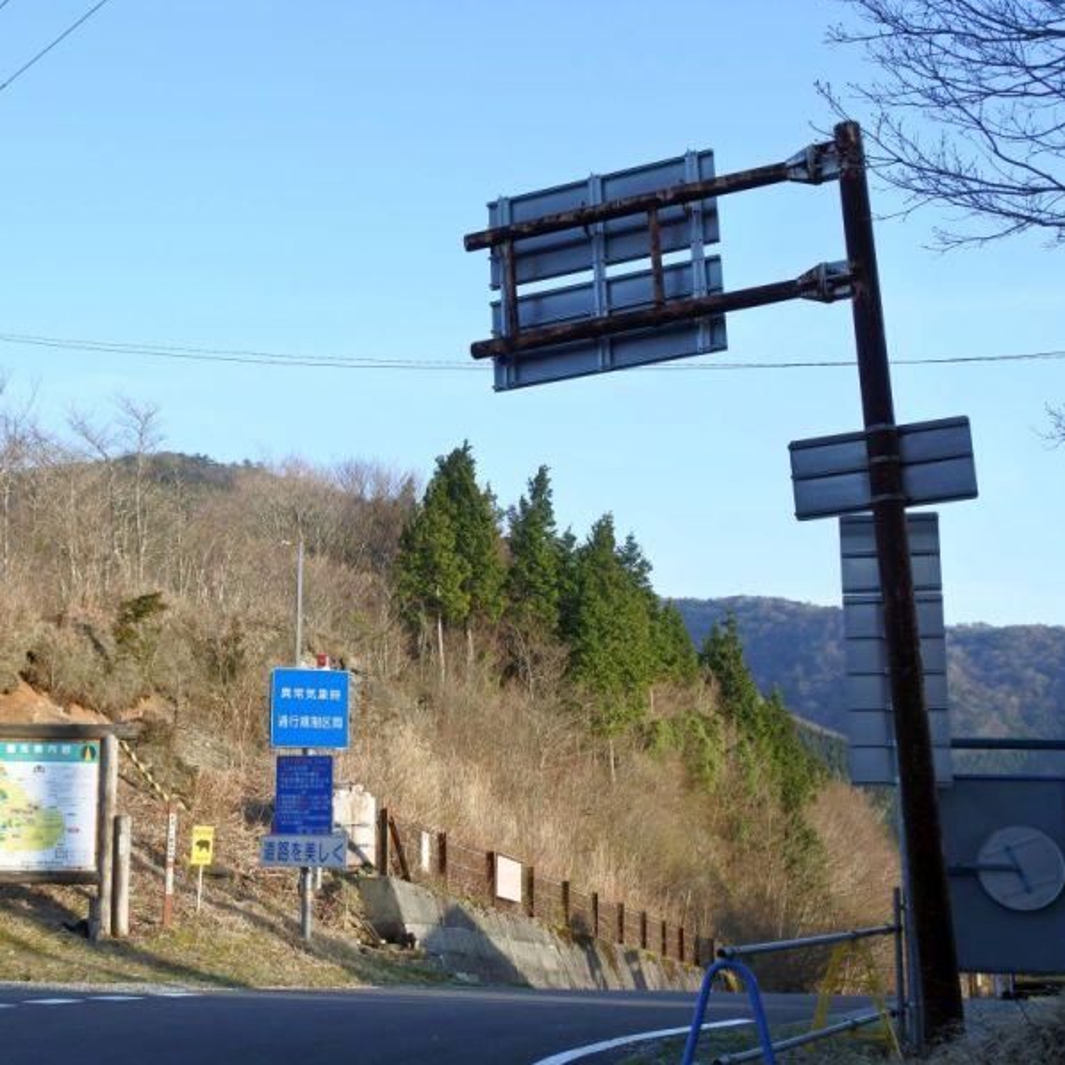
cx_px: 346
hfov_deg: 33.7
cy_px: 532
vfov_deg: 34.0
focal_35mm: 50
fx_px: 1740
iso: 200
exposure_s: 1/400
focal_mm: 14.7
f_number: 4.2
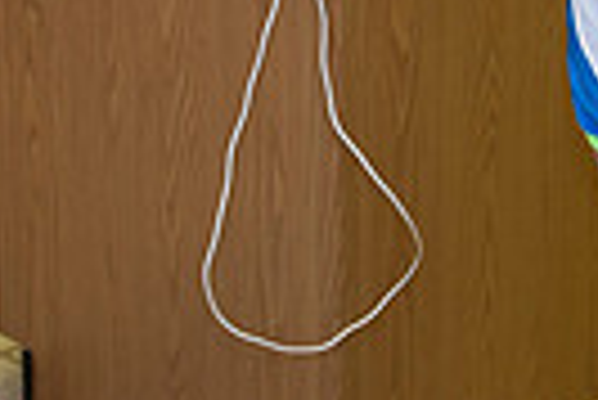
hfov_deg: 16.2
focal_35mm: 126
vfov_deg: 10.7
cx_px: 292
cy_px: -76
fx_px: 2095
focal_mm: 29
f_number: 3.2
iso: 640
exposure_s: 1/100
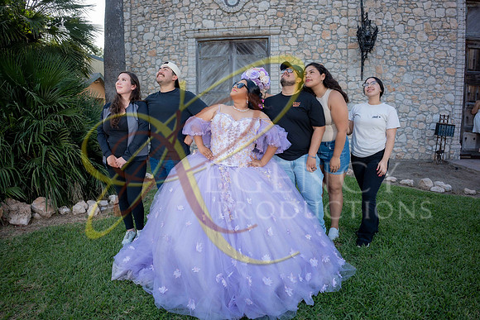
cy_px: 160
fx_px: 267
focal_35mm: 20
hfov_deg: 84.0
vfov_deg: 62.0
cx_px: 240
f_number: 2.8
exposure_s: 1/400
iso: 125
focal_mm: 20
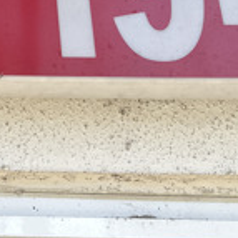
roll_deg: -1.2
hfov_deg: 15.8
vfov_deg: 14.9
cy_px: -171
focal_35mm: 104
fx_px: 809
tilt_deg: +32.8
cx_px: -80
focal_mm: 6.86
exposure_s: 1/762
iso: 80
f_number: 1.78
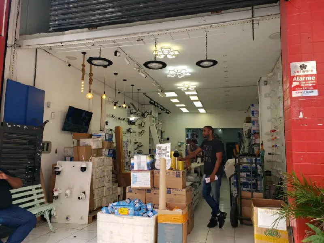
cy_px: 122
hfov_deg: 67.3
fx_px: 243
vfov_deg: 53.1
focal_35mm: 26
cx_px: 162
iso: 64
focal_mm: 4.3
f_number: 2.4
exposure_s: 1/120
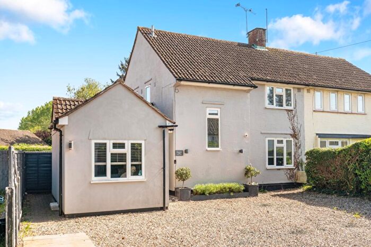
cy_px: 124
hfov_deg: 60.3
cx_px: 186
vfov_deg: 42.3
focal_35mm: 31
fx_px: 320
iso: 320
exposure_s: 1/250
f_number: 8
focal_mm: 31
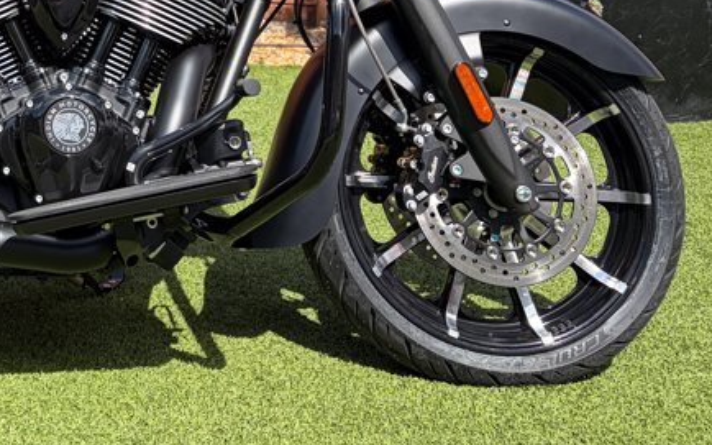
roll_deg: -0.8
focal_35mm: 65
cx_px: -62
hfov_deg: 28.7
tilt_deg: -0.5
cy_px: -126
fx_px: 1261
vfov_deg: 18.6
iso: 50
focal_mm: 5.96
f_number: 1.6
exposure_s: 1/1799
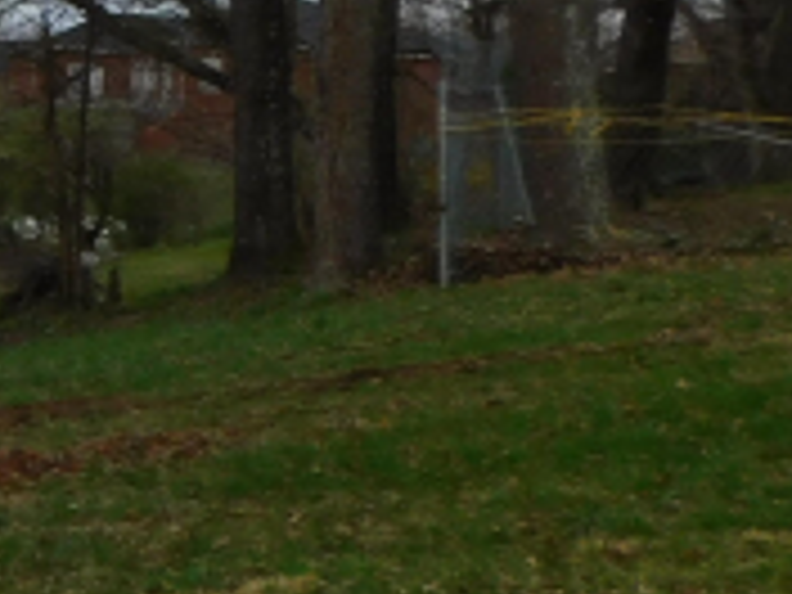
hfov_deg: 17.7
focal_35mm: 87
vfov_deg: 16.8
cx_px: -668
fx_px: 1991
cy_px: 122
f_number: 3
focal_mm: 4
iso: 125
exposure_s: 1/800
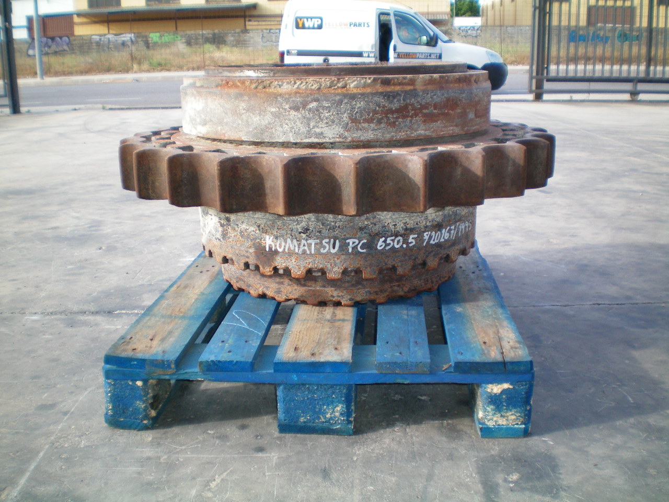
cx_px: 334
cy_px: 251
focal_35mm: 38
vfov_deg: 37.7
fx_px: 734
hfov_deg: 49.0
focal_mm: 6.3
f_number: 3.1
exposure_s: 1/160
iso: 64
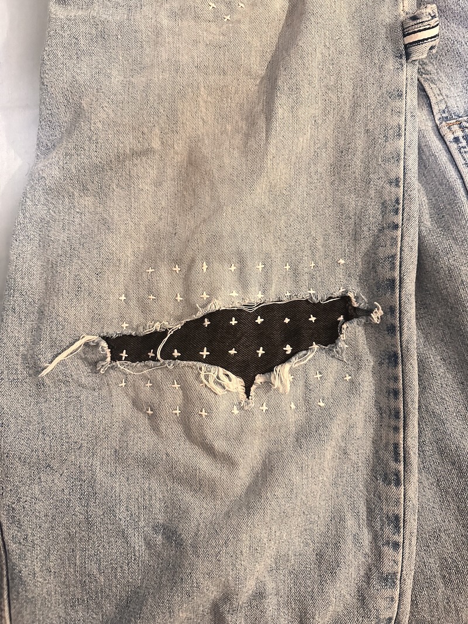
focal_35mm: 24
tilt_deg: -82.3
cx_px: 234
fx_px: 433
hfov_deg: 56.8
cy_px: 312
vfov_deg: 71.6
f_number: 1.78
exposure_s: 1/60
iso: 800
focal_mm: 6.86
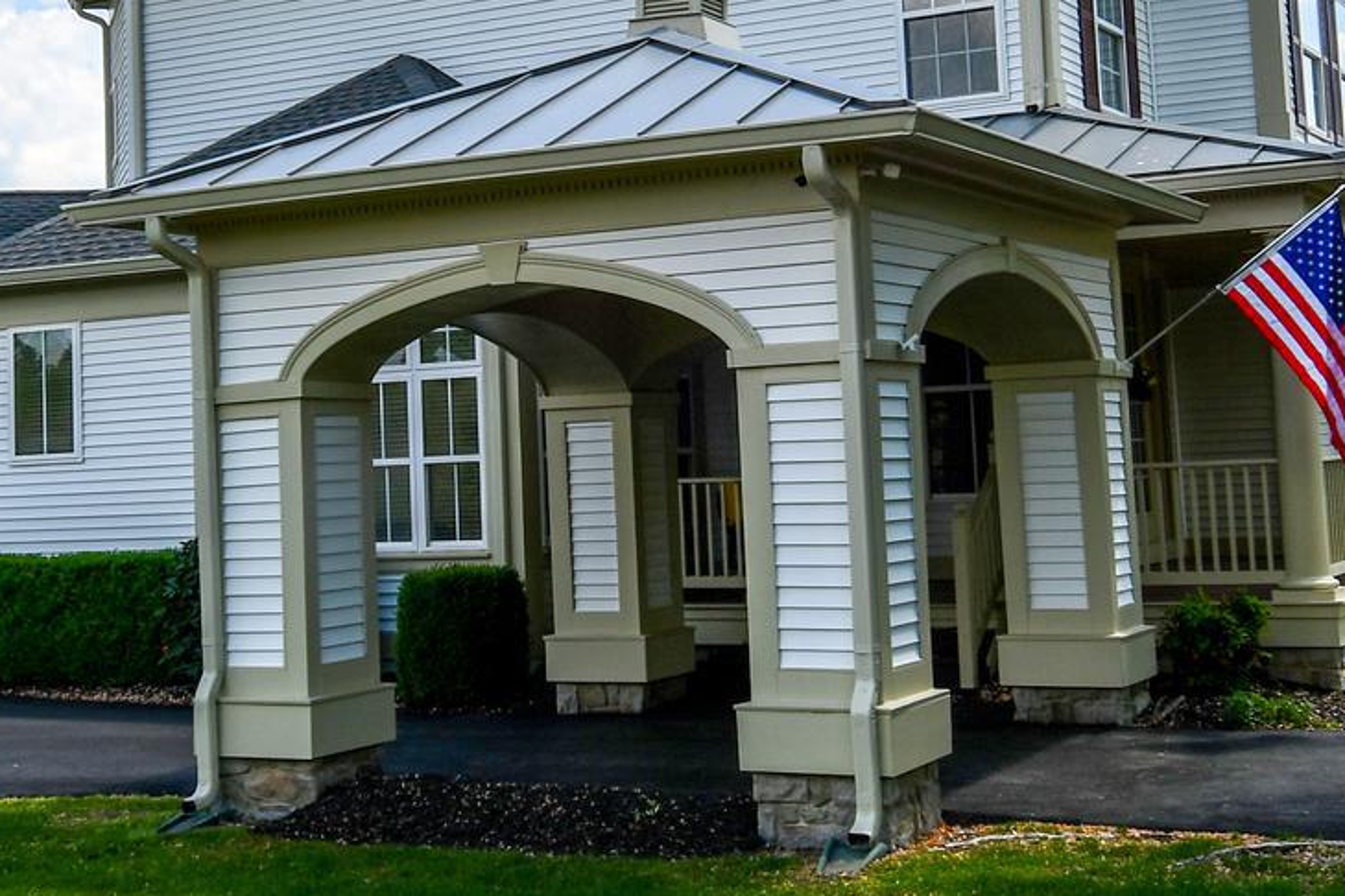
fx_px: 2204
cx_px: 544
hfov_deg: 33.8
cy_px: 270
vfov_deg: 22.9
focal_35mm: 59
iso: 100
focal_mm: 14
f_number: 8
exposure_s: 1/250
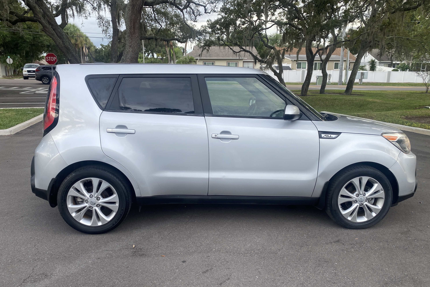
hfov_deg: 65.5
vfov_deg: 46.3
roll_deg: -0.2
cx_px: 217
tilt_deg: -13.5
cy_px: 157
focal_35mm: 28
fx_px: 334
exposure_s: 1/733
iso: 32
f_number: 1.8
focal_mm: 4.25
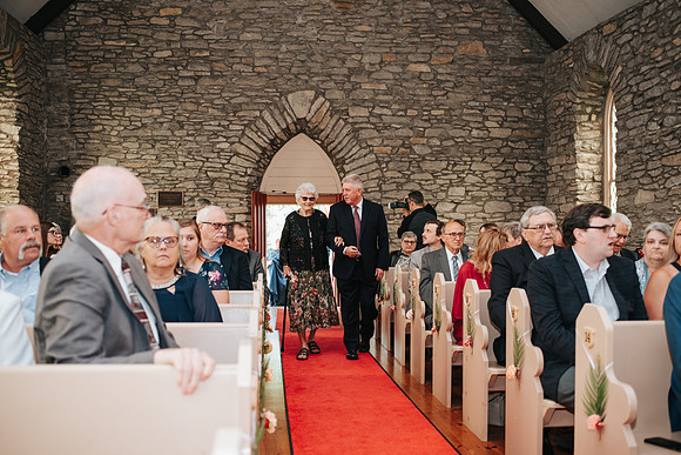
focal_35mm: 35
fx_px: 662
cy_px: 228
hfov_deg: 54.4
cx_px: 340
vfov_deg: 37.9
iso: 1000
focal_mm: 35
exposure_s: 1/200
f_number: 2.8
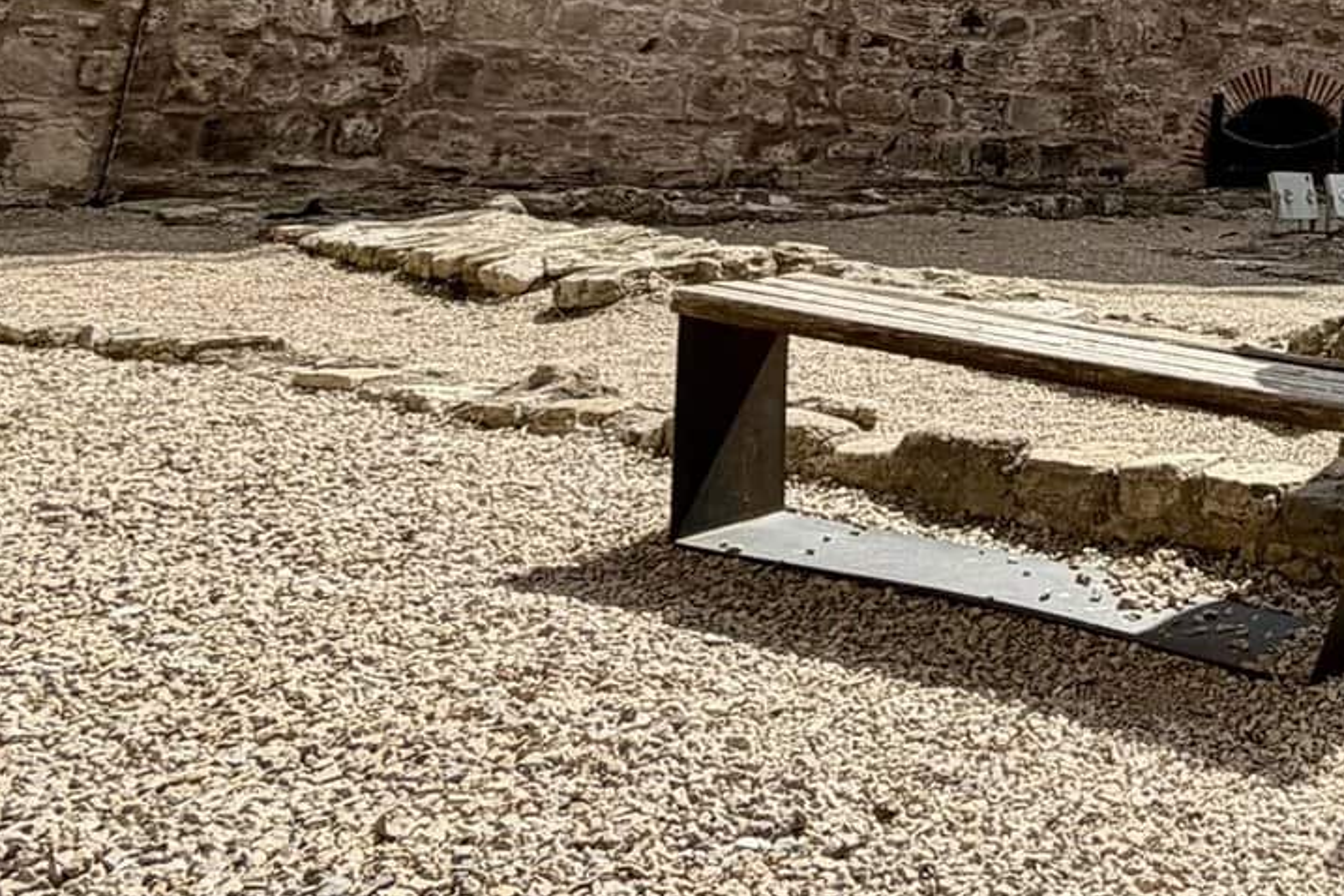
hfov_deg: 35.1
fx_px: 1456
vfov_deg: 31.0
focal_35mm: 39
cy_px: -51
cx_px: 1728
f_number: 2.2
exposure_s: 1/1285
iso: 25
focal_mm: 2.22
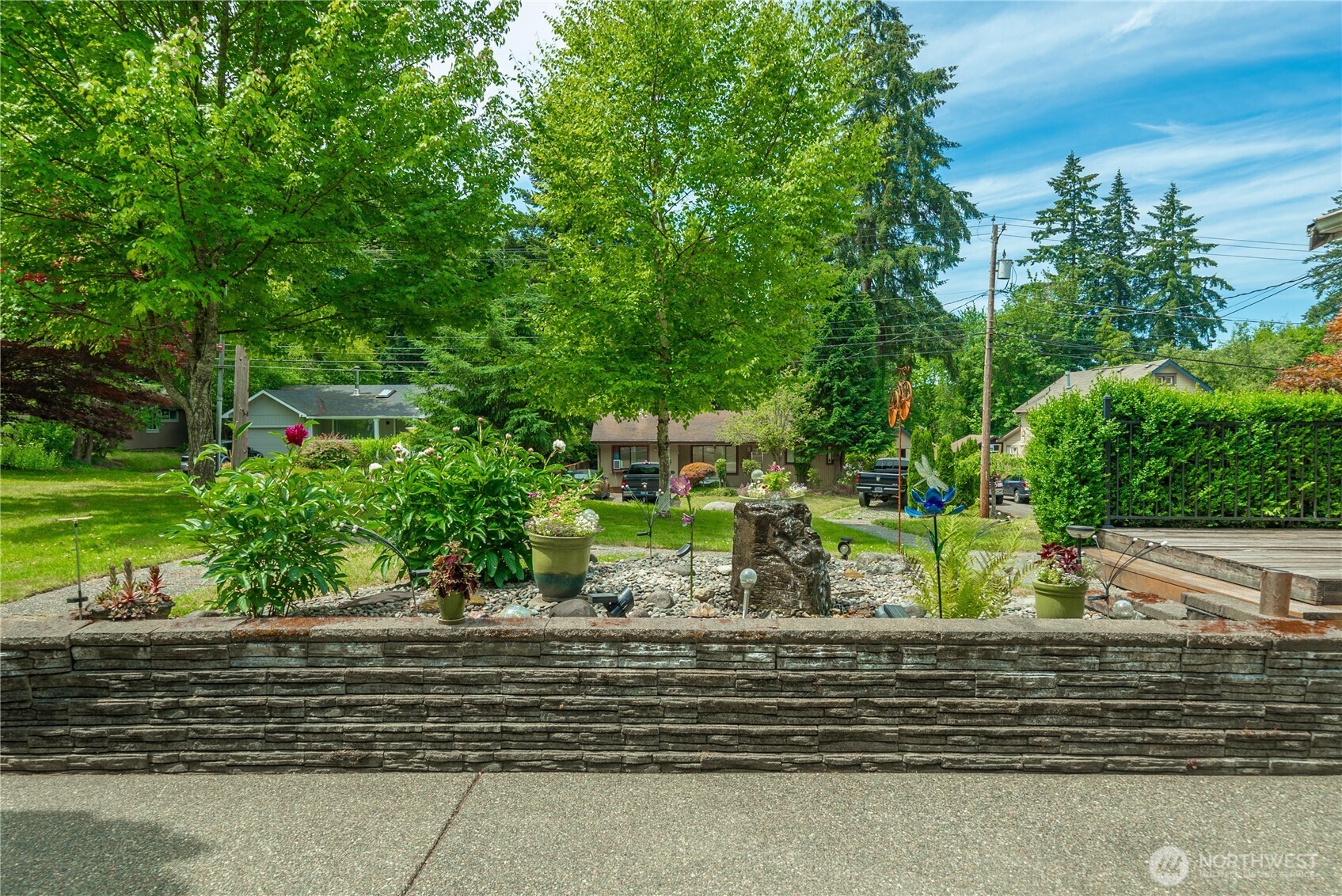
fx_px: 783
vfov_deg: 59.6
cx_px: 671
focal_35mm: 21
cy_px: 448
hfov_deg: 81.2
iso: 80
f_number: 7.1
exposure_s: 1/80
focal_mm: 21
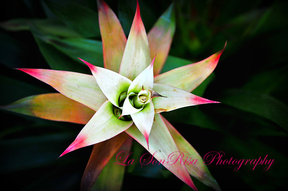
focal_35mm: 105
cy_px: 96
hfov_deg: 19.5
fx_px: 839
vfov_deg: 13.0
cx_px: 144
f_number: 5
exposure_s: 1/125
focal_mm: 70
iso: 200
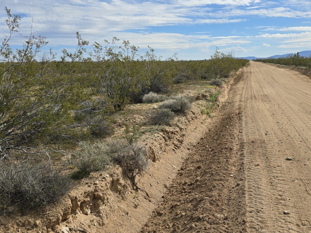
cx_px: 157
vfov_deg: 37.2
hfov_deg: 49.0
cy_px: 73
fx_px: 341
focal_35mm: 38
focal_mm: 6.3
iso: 12
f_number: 1.7
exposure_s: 1/1505
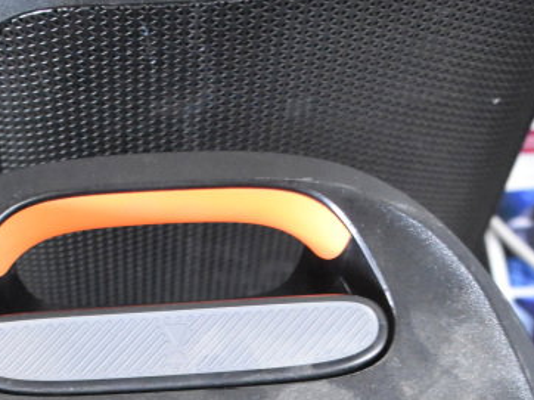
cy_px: 628
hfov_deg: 21.5
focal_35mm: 91
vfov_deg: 14.8
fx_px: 1406
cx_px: 214
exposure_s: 1/40
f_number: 4
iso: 8000
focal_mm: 25
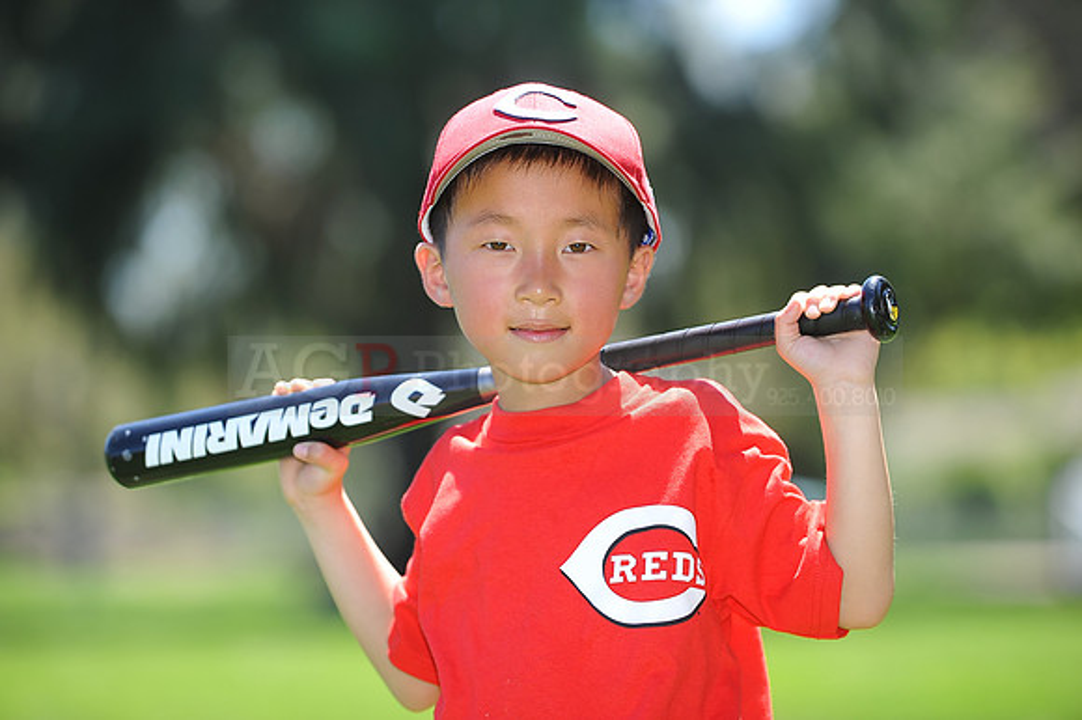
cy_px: 360
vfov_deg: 6.9
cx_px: 541
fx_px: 6007
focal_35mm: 200
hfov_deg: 10.3
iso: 200
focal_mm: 200
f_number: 4.5
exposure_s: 1/400
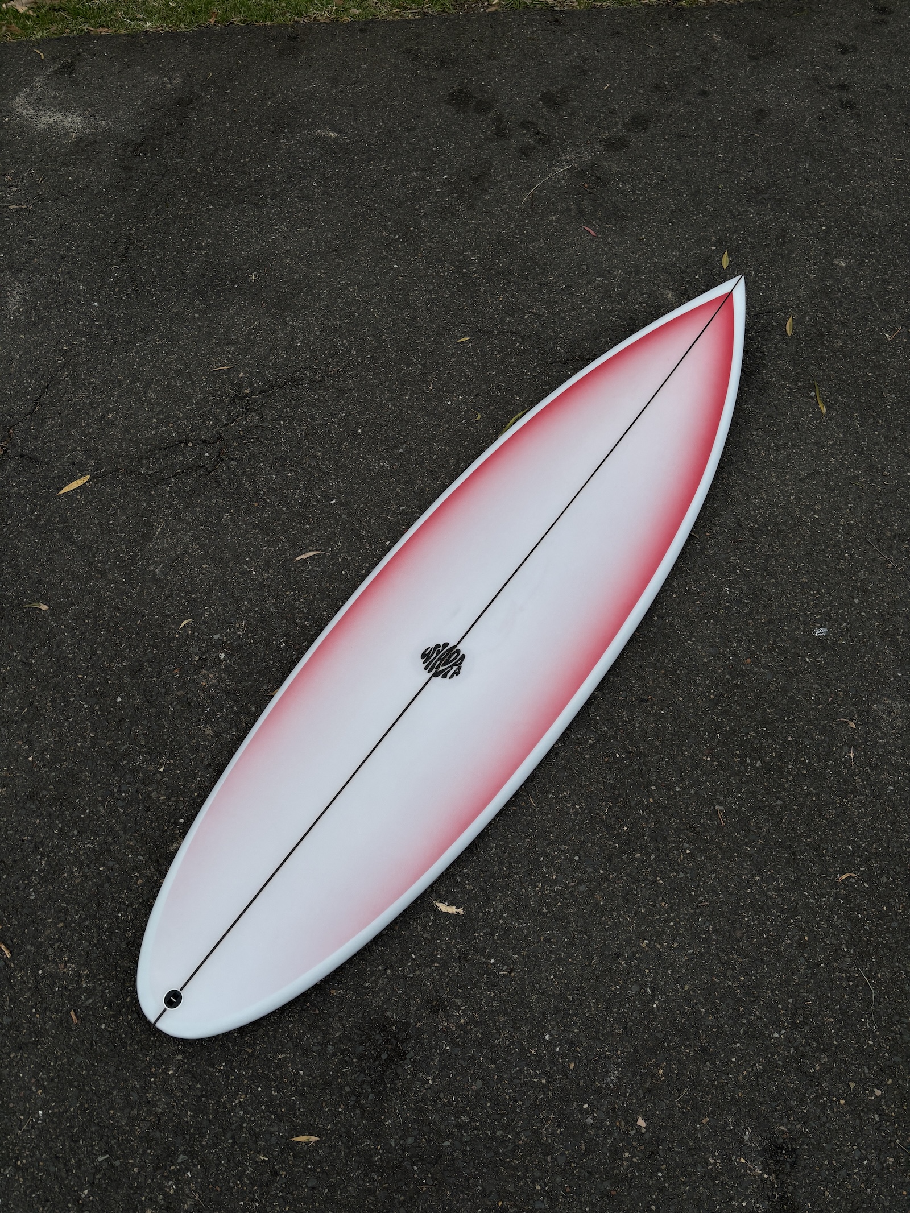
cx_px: 455
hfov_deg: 53.1
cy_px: 606
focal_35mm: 26
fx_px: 911
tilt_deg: -59.3
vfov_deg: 67.3
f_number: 1.6
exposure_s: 1/302
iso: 50
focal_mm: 5.96
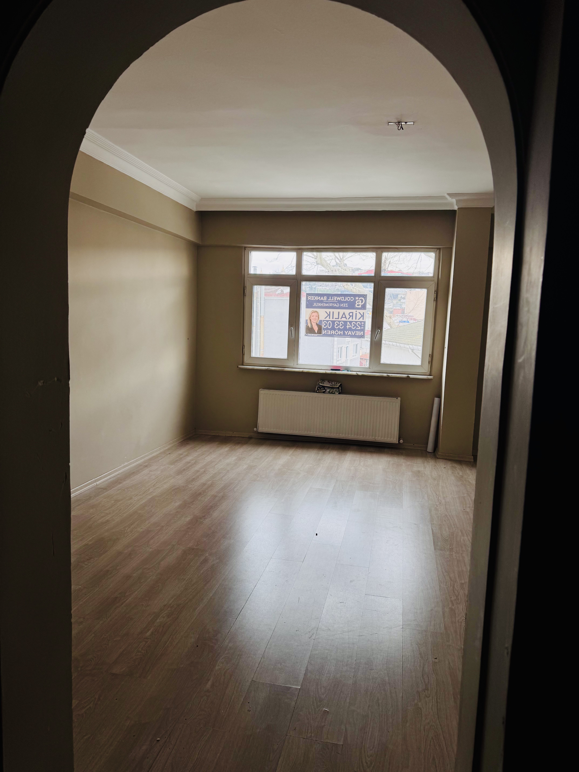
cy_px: 386
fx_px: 535
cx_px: 290
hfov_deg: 56.8
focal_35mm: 24
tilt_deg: -7.2
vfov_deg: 71.6
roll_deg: -3.1
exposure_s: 1/121
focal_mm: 6.76
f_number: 1.78
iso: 80
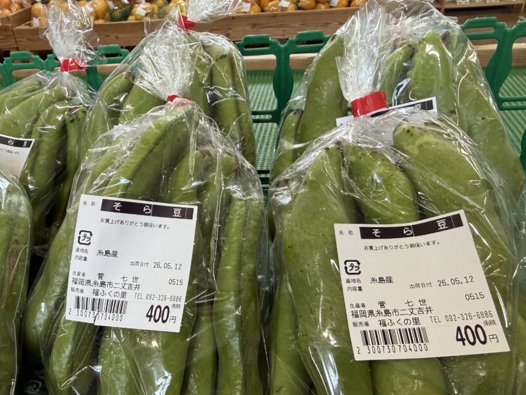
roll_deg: +7.7
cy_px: 225
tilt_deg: -34.0
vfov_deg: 49.6
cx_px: 242
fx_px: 425
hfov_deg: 63.4
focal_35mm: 28
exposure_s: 1/120
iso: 160
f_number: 2.2
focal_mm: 2.22
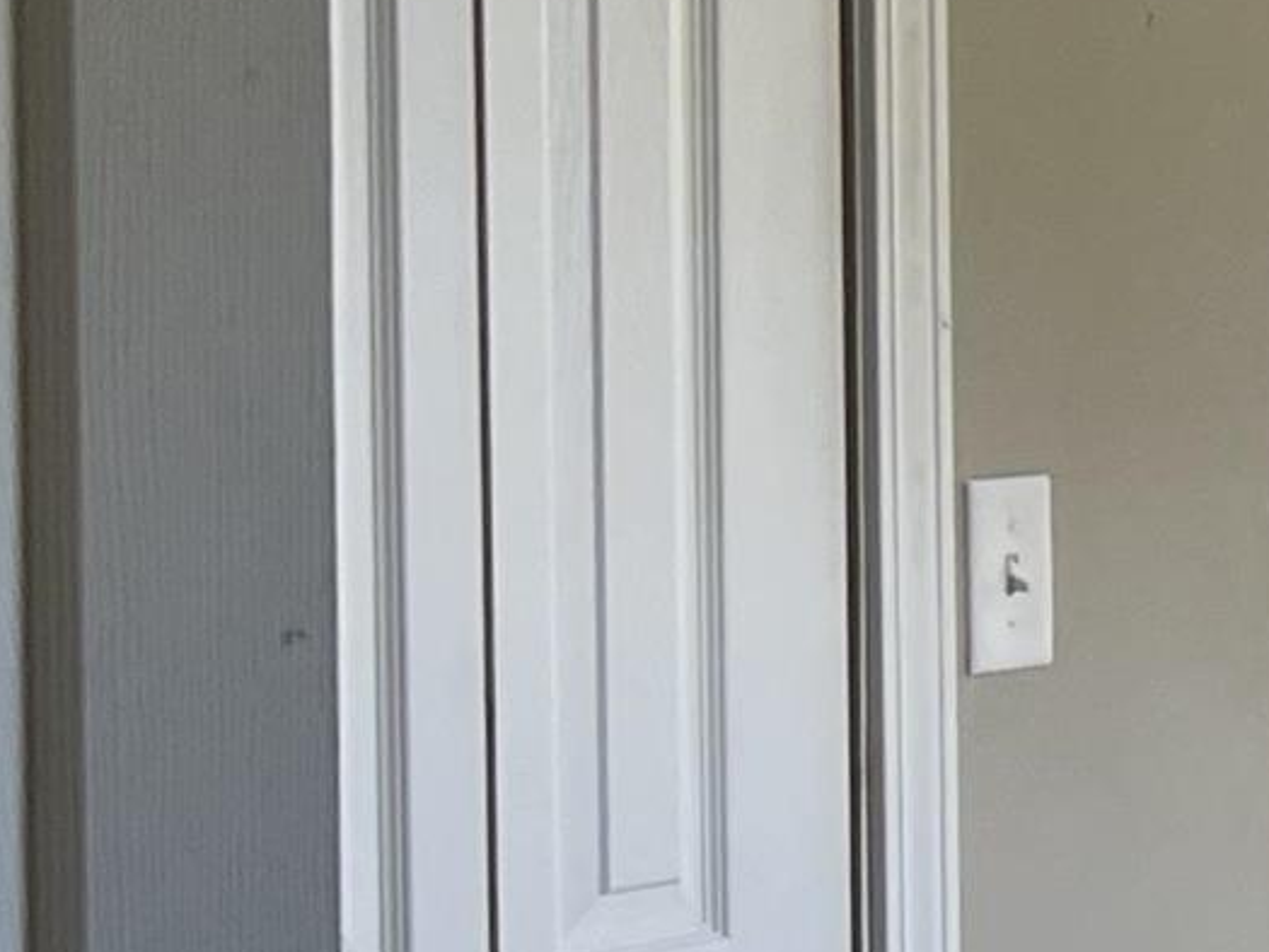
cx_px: 3162
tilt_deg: -6.0
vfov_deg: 9.8
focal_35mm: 152
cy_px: 621
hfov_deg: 10.8
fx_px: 5573
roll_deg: -0.4
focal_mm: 5.7
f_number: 1.5
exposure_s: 1/158
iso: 64
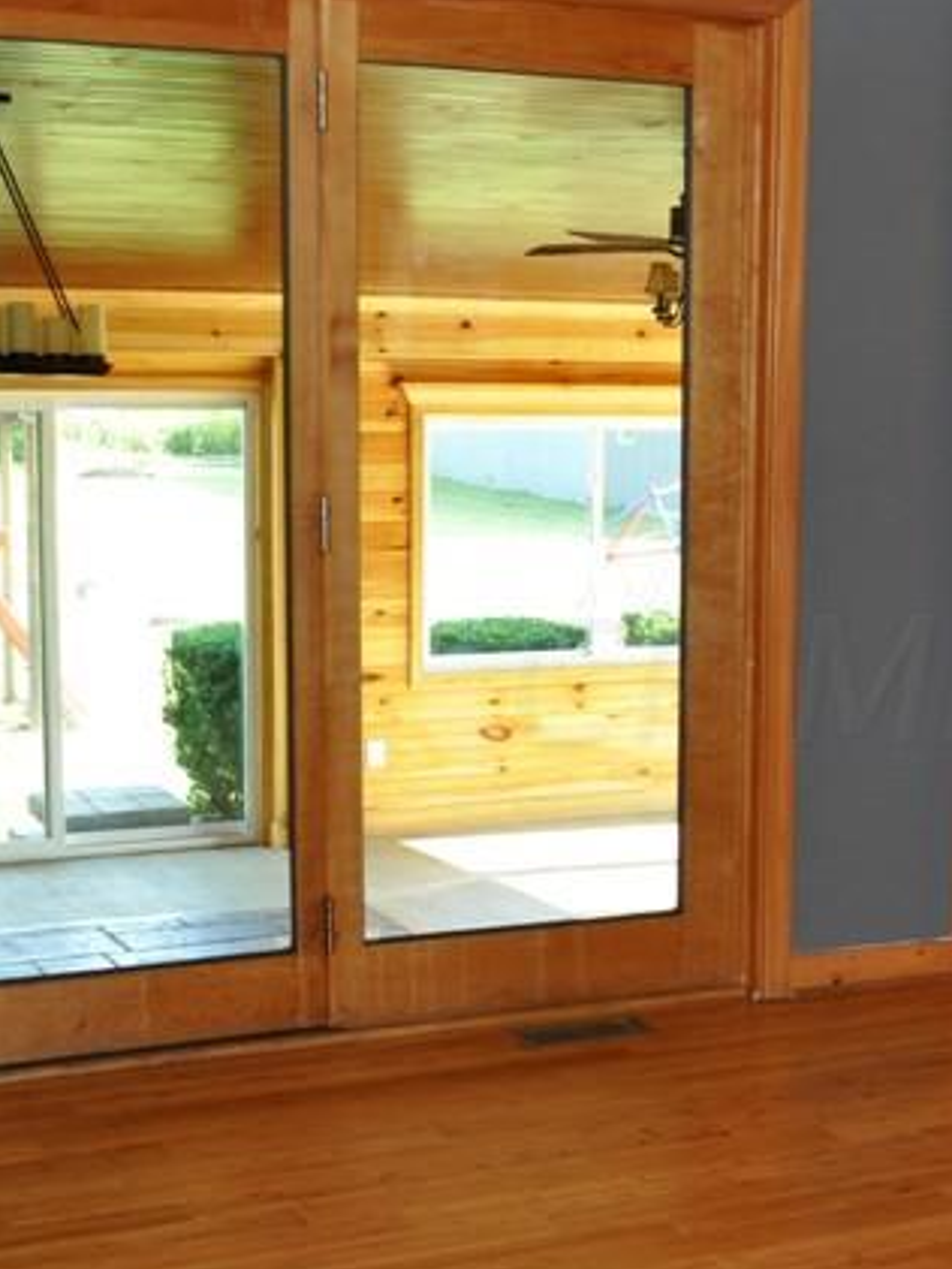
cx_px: 813
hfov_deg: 22.8
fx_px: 2309
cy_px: 678
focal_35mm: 63
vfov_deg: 30.7
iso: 400
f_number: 4
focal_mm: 18
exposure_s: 1/60
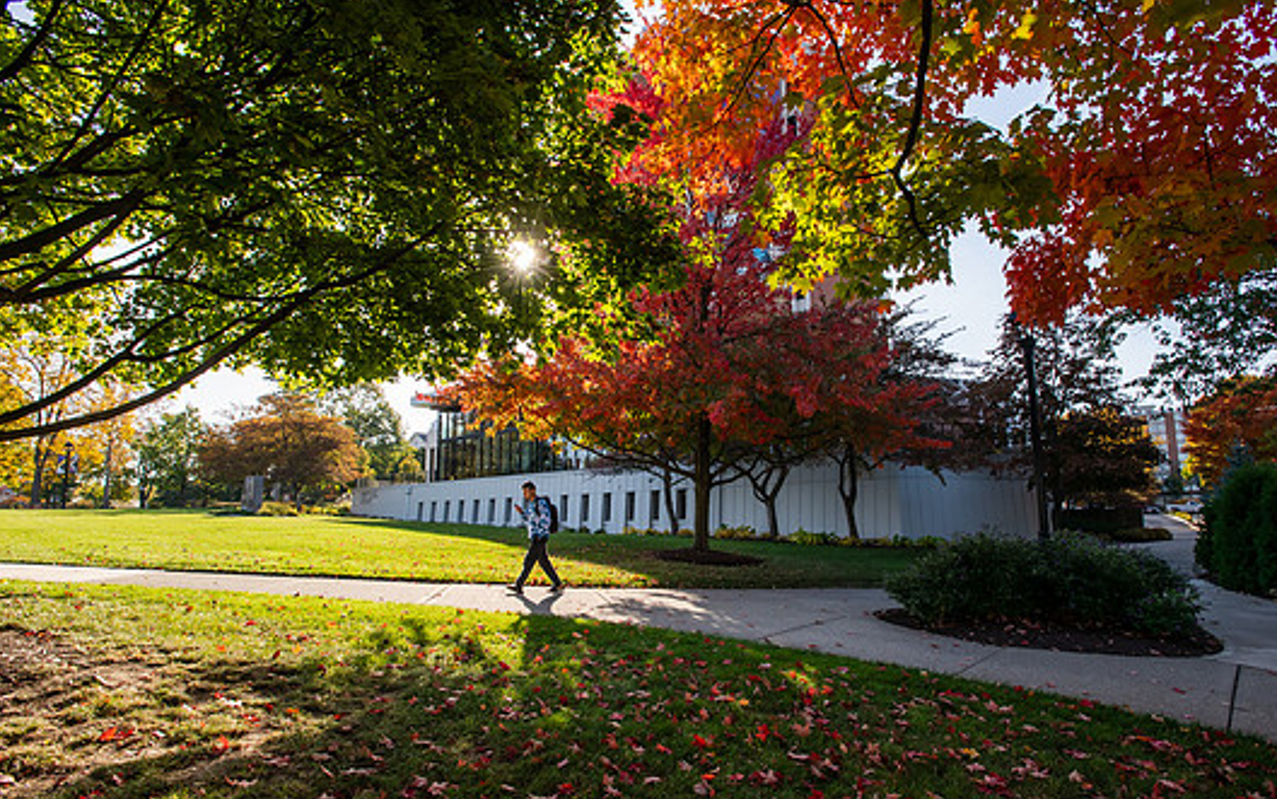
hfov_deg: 87.9
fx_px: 661
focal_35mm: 19
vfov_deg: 62.1
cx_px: 659
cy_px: 438
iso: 320
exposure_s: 1/200
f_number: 11
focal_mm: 17
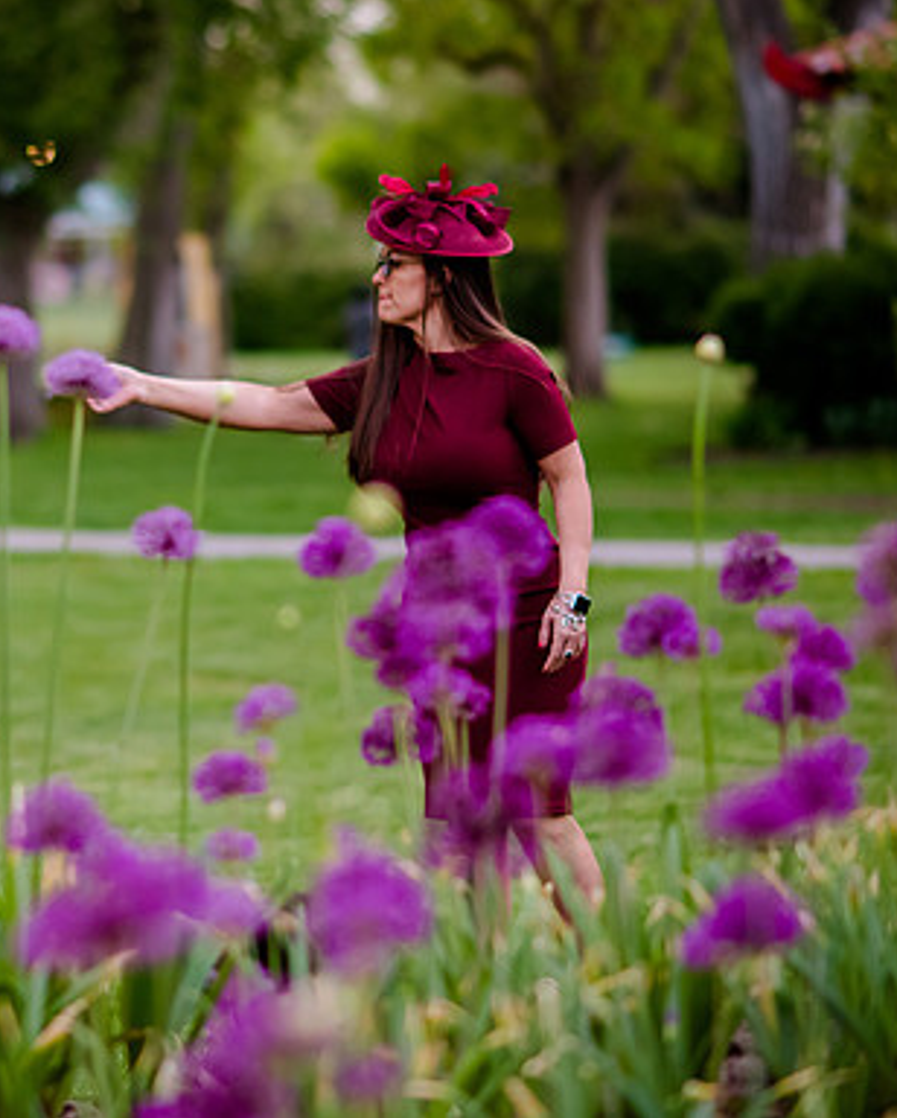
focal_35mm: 180
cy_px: 504
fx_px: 5964
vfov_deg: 10.7
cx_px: 90
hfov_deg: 8.6
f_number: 2
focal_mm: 105
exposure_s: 1/500
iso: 1000
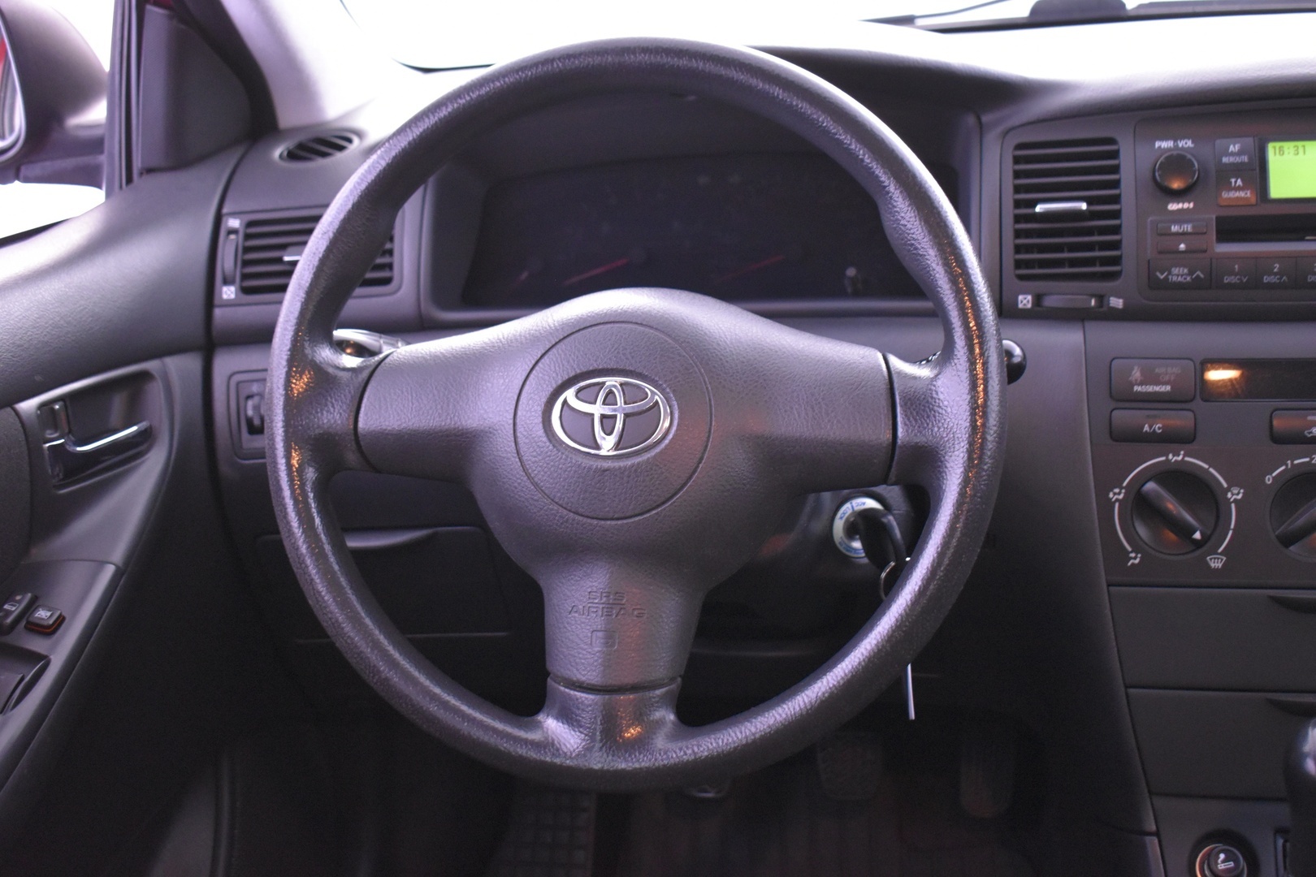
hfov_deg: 43.6
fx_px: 1645
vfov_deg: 29.9
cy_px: 438
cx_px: 658
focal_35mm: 45
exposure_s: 1/8
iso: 3200
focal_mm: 30
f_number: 4.2
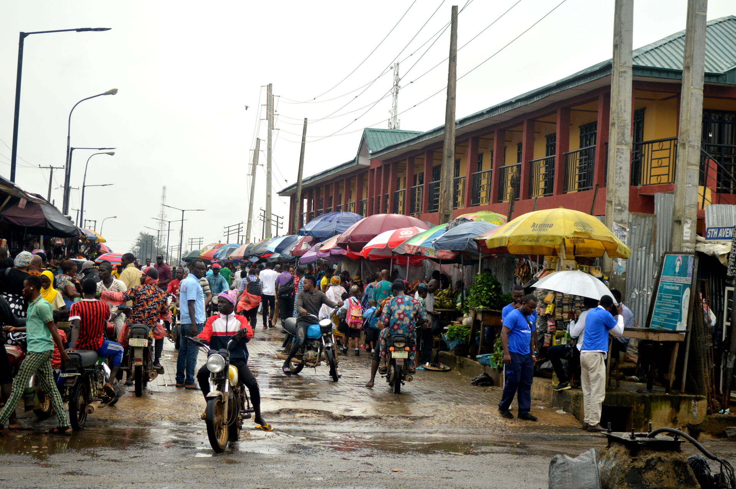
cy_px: 244
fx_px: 1348
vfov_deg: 20.6
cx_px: 368
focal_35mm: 66
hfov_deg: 30.5
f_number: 5.3
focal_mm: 44
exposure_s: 1/160
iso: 200
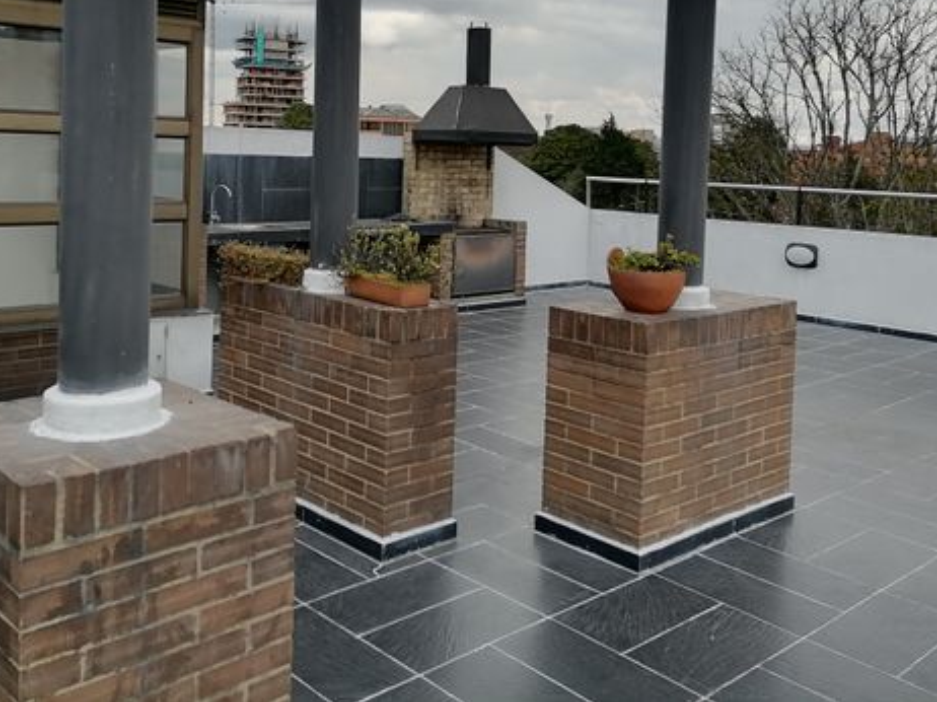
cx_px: 403
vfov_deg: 36.1
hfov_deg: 47.7
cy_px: 197
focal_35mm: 39
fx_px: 1055
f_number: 1.8
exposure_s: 1/1304
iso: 50
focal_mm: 5.4
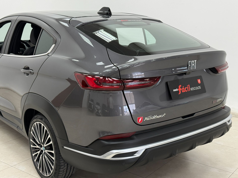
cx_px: 119
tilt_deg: -13.2
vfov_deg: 30.3
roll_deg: +0.4
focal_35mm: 48
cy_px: 89
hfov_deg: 39.7
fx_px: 330
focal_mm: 6.76
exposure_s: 1/120
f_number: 1.78
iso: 125
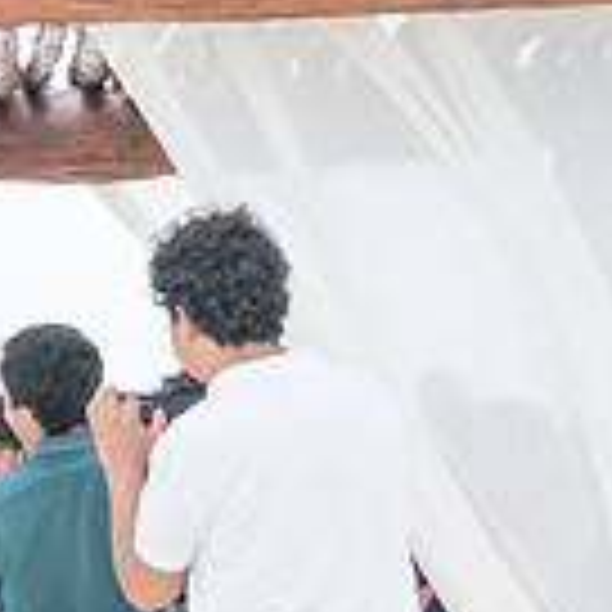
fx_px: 5081
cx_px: -310
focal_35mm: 254
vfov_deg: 6.8
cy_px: 785
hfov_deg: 6.8
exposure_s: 1/400
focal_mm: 70
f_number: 2.8
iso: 100
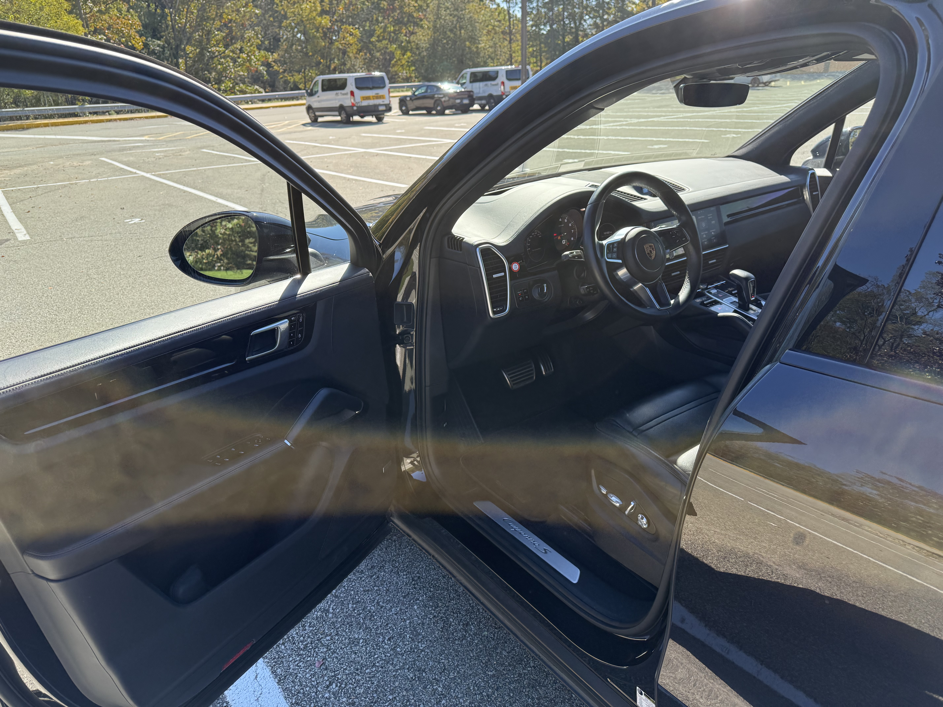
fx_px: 654
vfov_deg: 56.8
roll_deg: +2.0
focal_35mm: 24
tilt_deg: -22.9
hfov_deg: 71.6
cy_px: 354
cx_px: 472
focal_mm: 6.76
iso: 100
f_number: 1.78
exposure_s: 1/1464
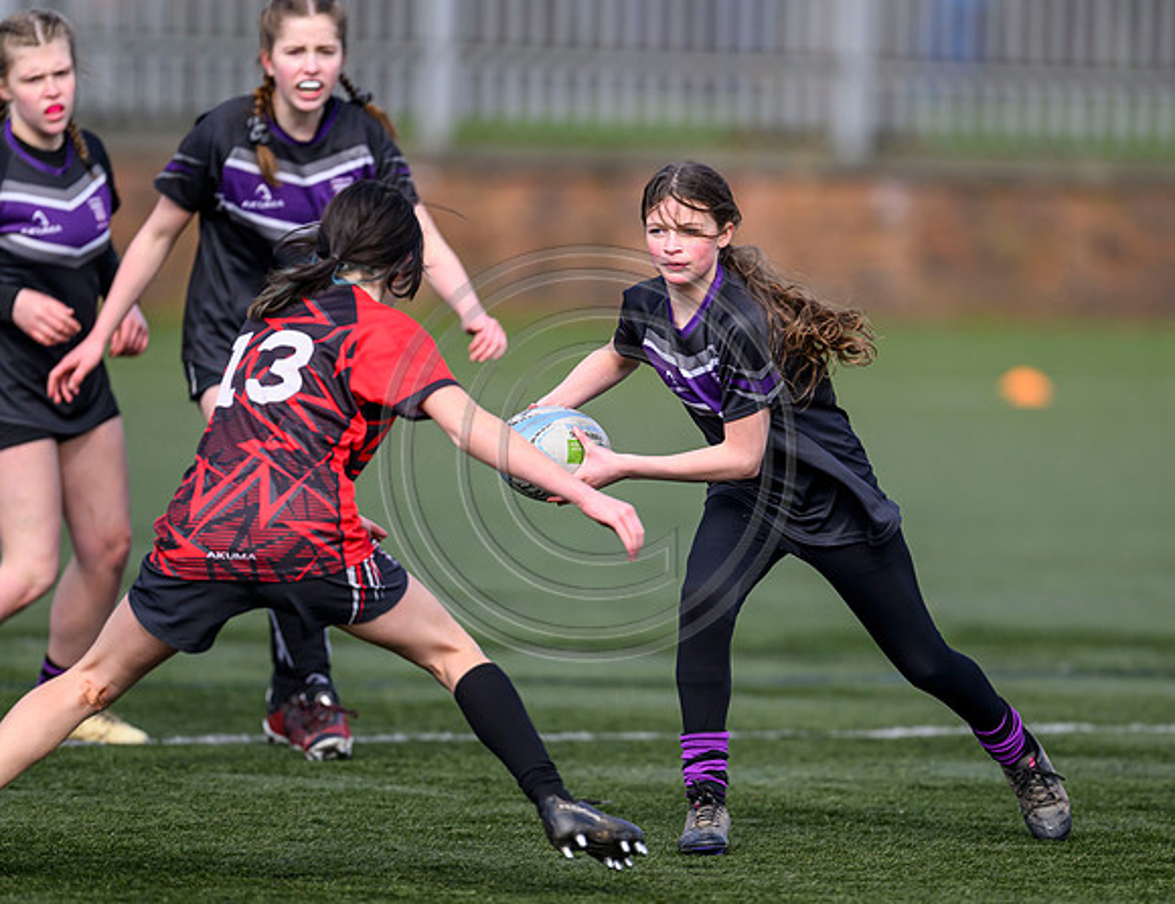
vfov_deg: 2.9
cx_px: 796
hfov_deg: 3.8
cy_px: 531
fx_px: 17691
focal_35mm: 516
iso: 500
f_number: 3.2
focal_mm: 400
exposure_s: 1/3200
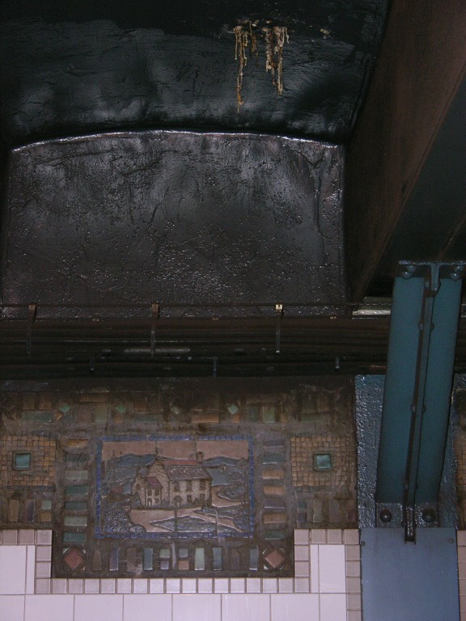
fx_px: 1580
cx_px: 233
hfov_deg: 16.8
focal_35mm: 88
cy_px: 310
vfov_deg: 22.3
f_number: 3.5
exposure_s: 1/120
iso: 200
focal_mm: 22.3
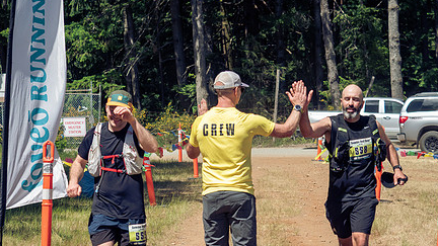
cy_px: 175
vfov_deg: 10.3
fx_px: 1359
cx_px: 232
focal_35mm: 117
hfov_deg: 18.3
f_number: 2.8
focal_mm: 40
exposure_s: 1/3200
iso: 200
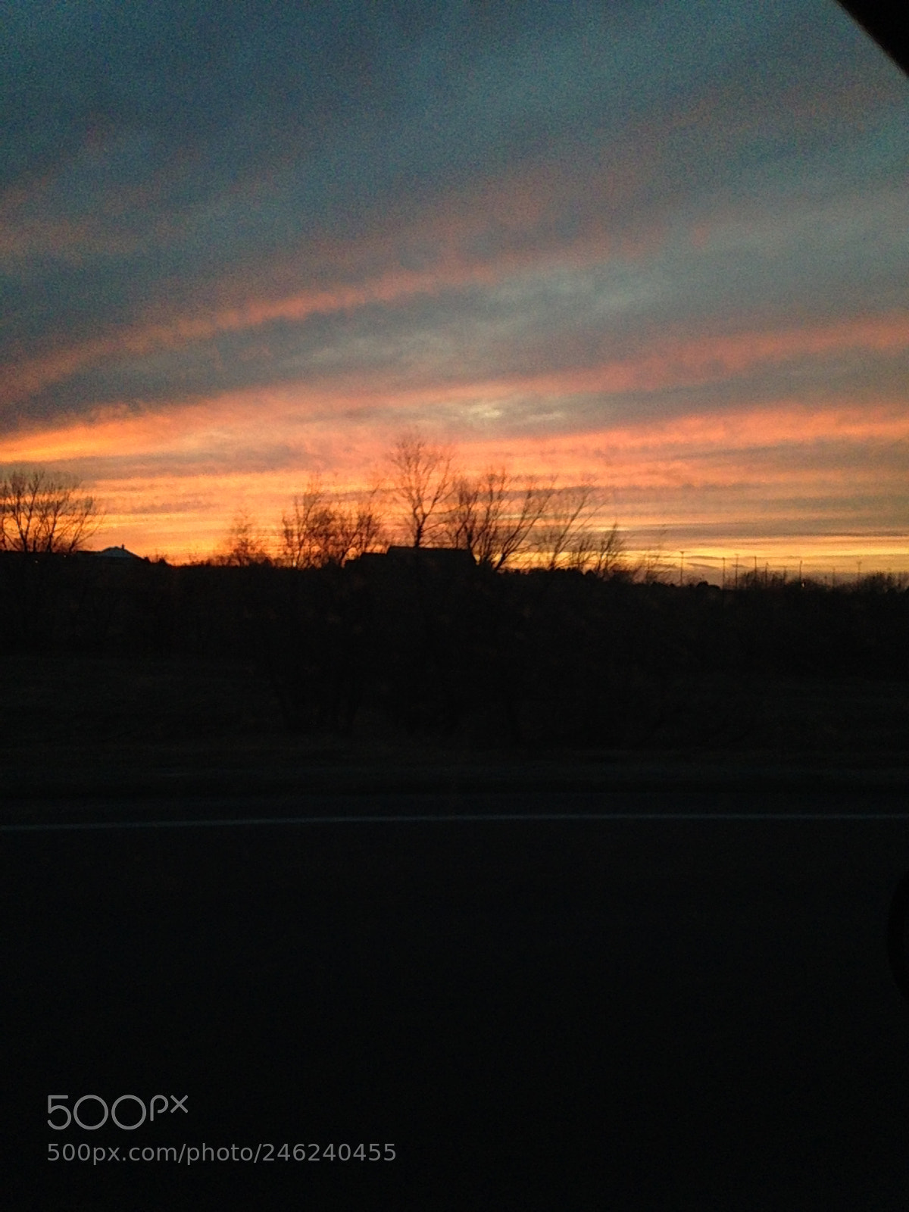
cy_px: 606
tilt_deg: -2.3
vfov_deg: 55.4
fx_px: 1155
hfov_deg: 42.9
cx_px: 454
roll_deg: -1.9
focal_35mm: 33
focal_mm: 4.12
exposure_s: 1/120
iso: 250
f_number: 2.4
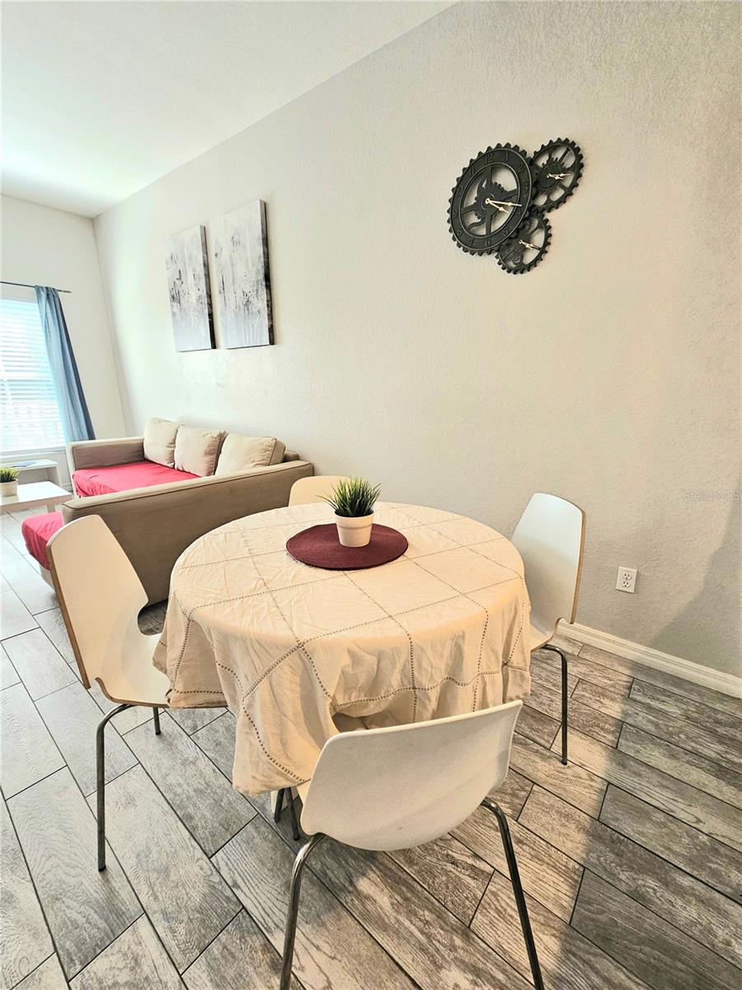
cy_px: 495
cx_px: 371
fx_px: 372
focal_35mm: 13
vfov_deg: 106.2
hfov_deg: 89.9
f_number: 2.2
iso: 125
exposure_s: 1/60.2
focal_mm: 2.2
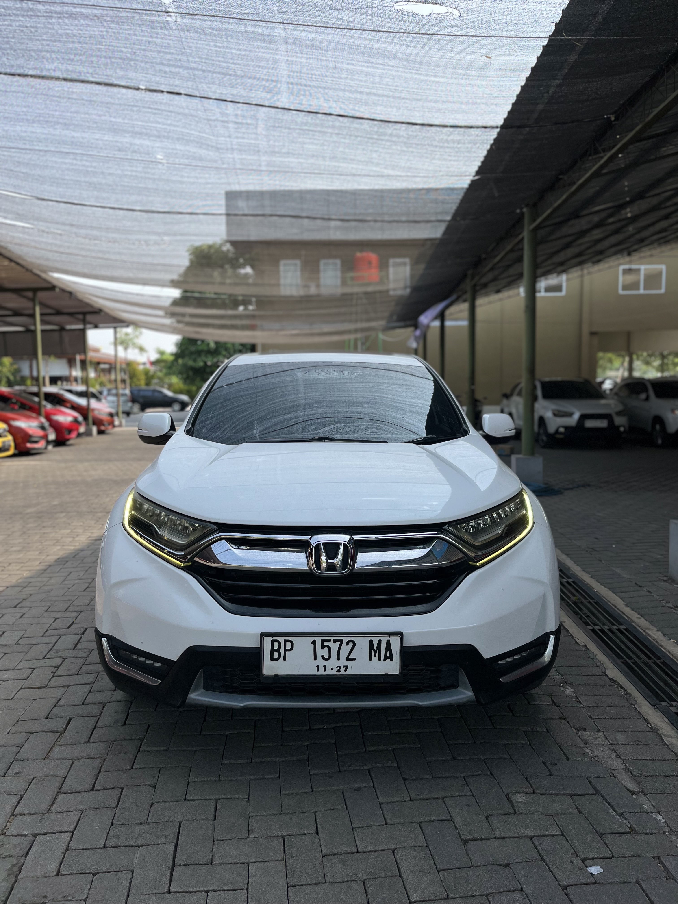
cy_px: 452
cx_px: 339
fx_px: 679
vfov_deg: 67.3
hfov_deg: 53.1
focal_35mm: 26
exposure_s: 1/1890
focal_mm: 5.1
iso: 50
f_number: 1.6
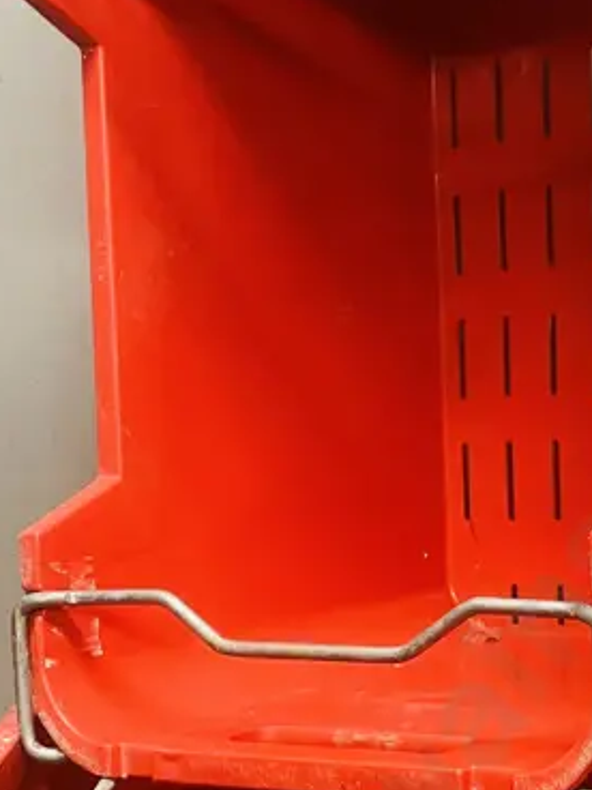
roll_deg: -0.6
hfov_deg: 18.4
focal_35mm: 78
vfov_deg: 24.8
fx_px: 1779
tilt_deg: -12.3
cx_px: 588
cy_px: 575
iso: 125
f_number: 1.8
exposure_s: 1/50
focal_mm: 3.99
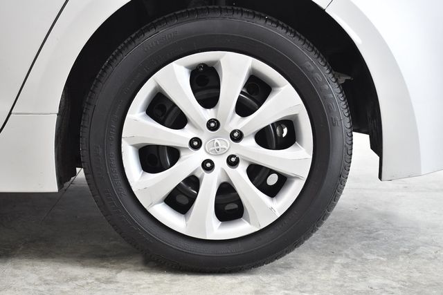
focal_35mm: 57
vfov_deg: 23.8
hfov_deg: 35.0
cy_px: 148
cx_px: 222
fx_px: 702
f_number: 5.6
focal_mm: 38
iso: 1250
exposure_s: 1/200
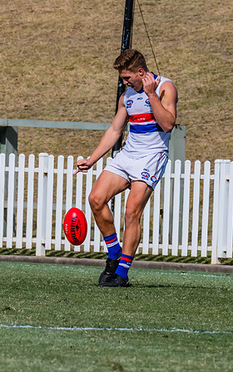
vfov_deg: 1.9
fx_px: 11064
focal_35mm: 1089
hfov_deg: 1.2
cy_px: 151
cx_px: 104
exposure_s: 1/2000
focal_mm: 420
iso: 800
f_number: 13
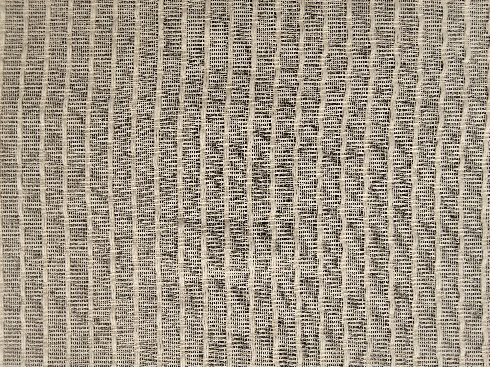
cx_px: 245
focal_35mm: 26
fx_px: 368
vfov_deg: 53.1
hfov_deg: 67.3
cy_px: 184
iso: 100
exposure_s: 1/100
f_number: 2
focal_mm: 2.78
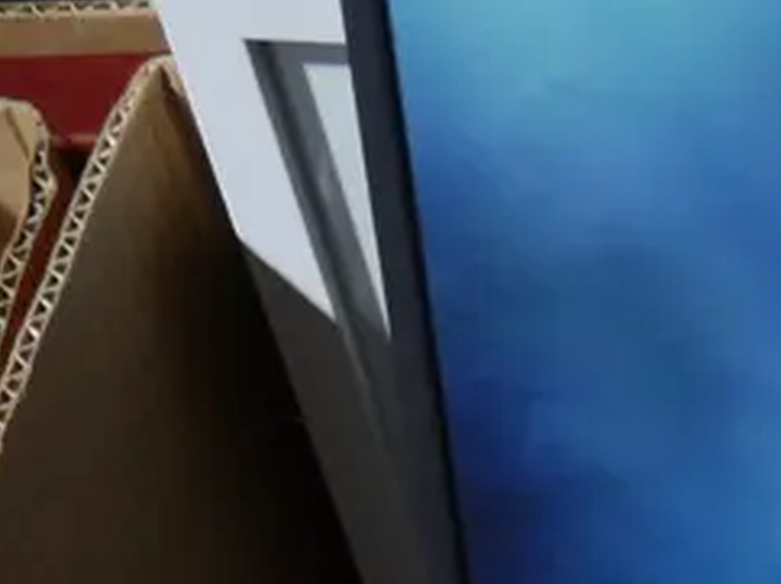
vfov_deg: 10.7
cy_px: 1171
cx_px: 1439
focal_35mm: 127
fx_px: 2863
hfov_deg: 13.7
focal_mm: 15
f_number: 3.6
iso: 500
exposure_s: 1/60
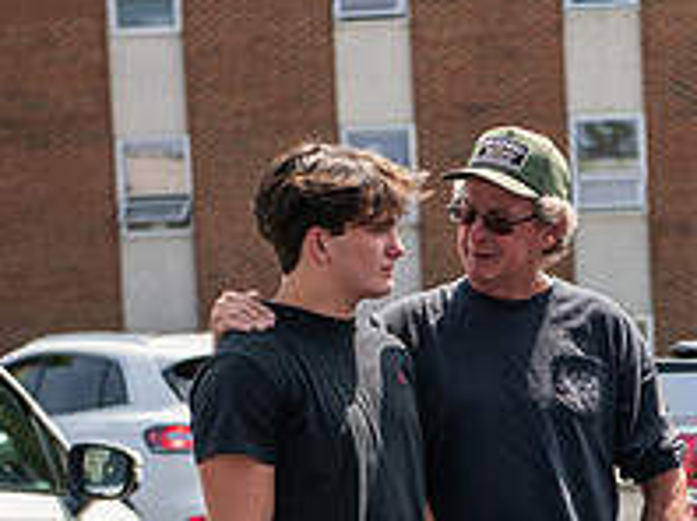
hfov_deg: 12.4
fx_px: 3178
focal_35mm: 158
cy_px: 558
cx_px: 591
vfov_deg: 9.3
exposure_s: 1/500
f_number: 3.5
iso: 80
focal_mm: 56
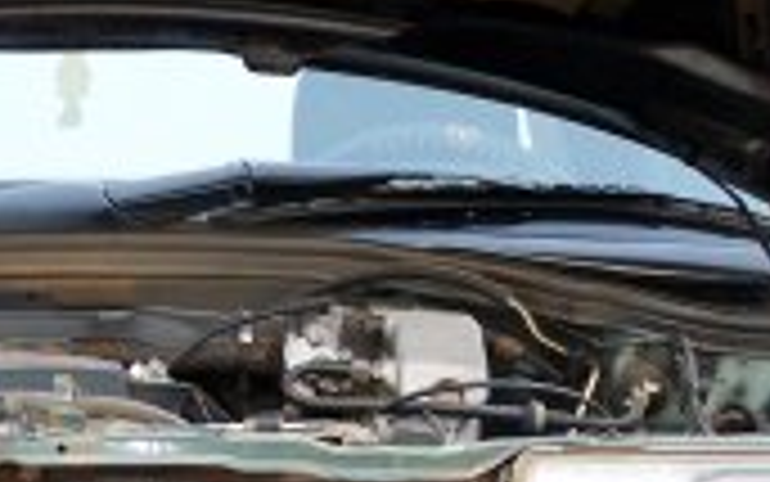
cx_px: 140
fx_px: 6151
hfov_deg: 7.2
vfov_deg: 4.5
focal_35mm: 293
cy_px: 739
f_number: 3.2
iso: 140
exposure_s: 1/125
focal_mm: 17.5
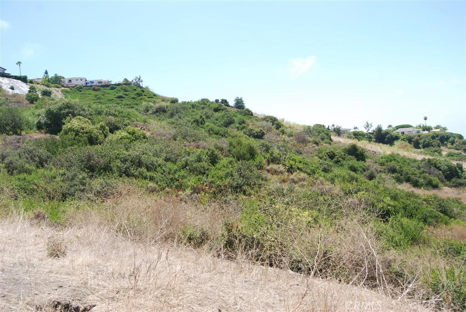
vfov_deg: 48.0
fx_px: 350
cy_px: 156
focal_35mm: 27
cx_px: 233
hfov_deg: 67.3
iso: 100
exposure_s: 1/200
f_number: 7.1
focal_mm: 18
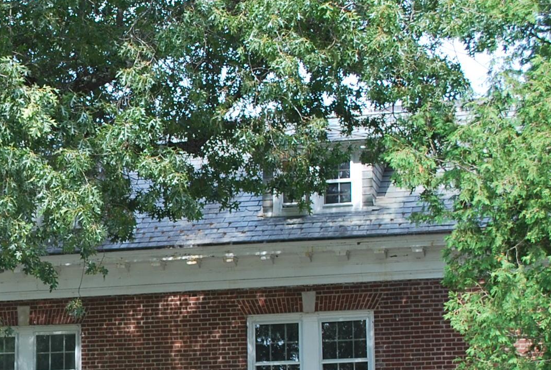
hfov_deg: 16.9
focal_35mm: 118
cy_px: 343
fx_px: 1815
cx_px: -2
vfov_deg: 11.5
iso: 110
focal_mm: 29
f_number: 5.6
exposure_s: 1/125
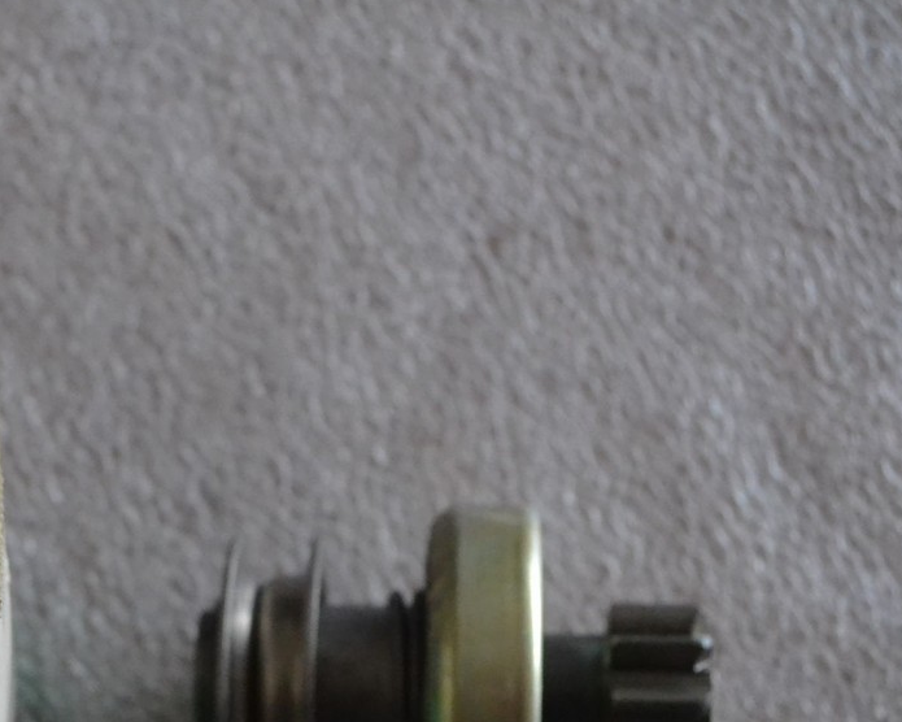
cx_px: 126
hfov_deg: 20.3
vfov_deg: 16.4
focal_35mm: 93
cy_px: 579
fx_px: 2483
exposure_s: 1/50
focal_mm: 34
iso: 3200
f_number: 5
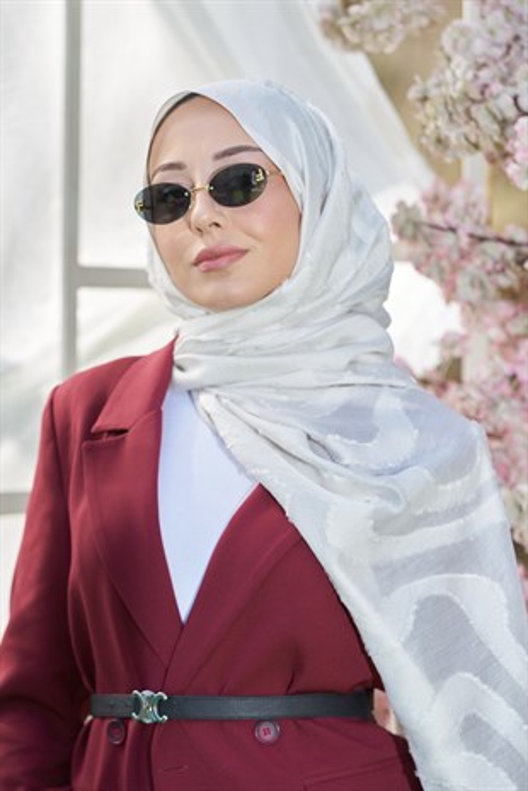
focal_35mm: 125
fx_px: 2746
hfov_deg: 11.0
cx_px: 264
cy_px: 396
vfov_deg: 16.4
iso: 200
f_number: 4
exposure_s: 1/320
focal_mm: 125
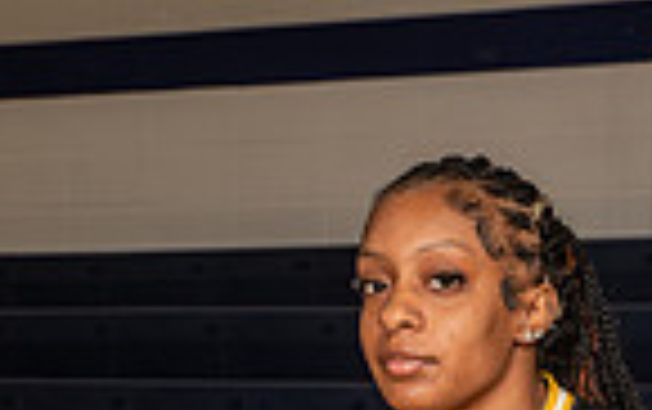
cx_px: 553
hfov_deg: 14.9
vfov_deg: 8.7
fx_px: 2473
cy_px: 937
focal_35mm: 139
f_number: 7.1
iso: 400
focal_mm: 44
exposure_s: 1/320
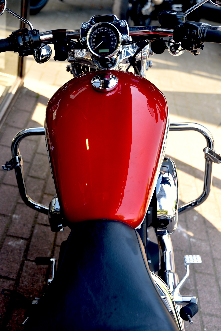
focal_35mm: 46
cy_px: 166
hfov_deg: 29.3
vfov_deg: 42.7
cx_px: 110
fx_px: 423
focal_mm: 46
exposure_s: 1/60
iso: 100
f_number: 4
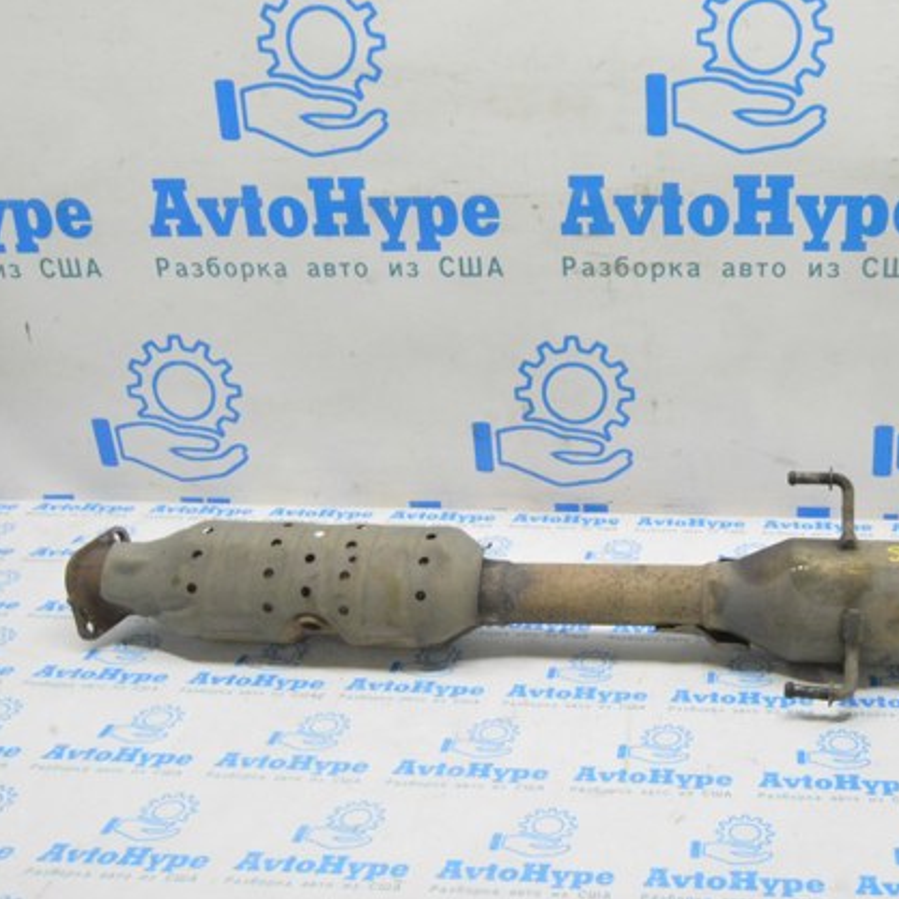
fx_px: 1146
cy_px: 446
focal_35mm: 39
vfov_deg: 42.8
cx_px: 682
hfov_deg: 41.5
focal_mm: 20
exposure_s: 1/15
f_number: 20
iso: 6400
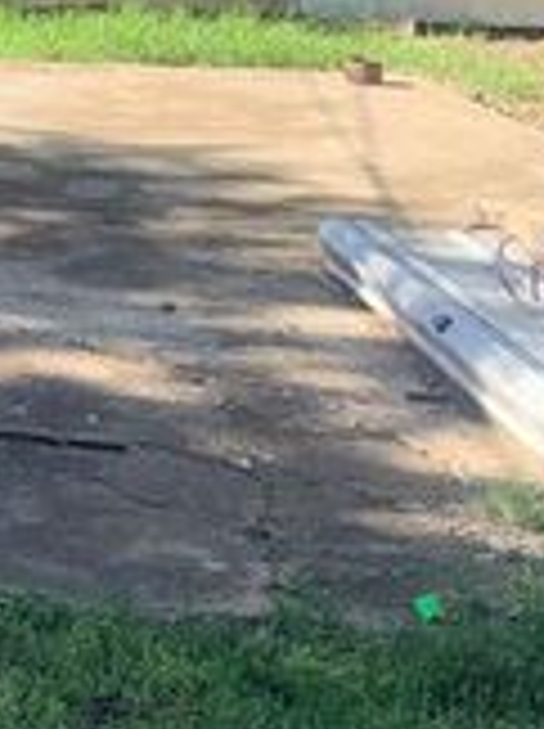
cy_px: -34
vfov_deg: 19.2
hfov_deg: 13.1
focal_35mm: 99
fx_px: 2080
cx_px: -499
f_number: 1.78
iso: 50
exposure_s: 1/1727
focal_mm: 6.76
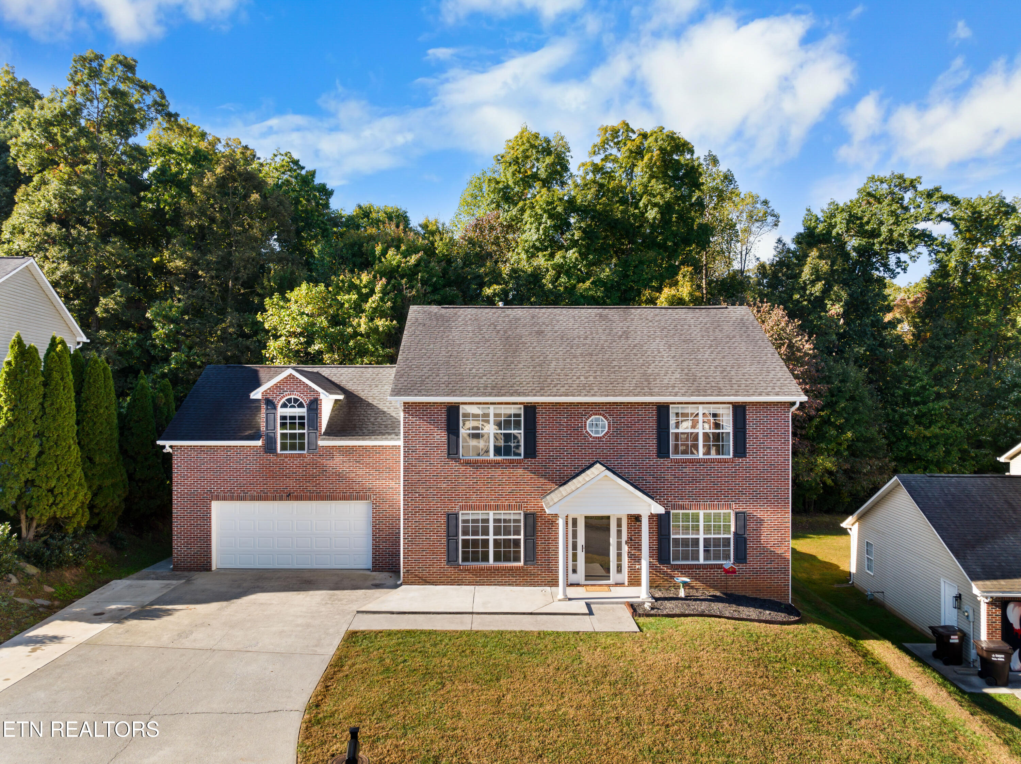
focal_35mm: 24
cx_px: 510
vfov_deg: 56.8
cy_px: 382
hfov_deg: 71.6
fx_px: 707
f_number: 2.8
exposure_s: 1/25
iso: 110
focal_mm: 12.29
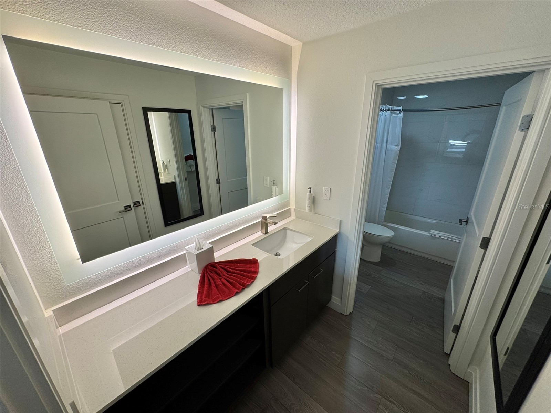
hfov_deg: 102.1
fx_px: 223
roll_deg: +0.7
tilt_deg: -19.0
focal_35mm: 14
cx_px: 276
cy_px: 206
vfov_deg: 85.7
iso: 64
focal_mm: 2.22
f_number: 2.2
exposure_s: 1/120
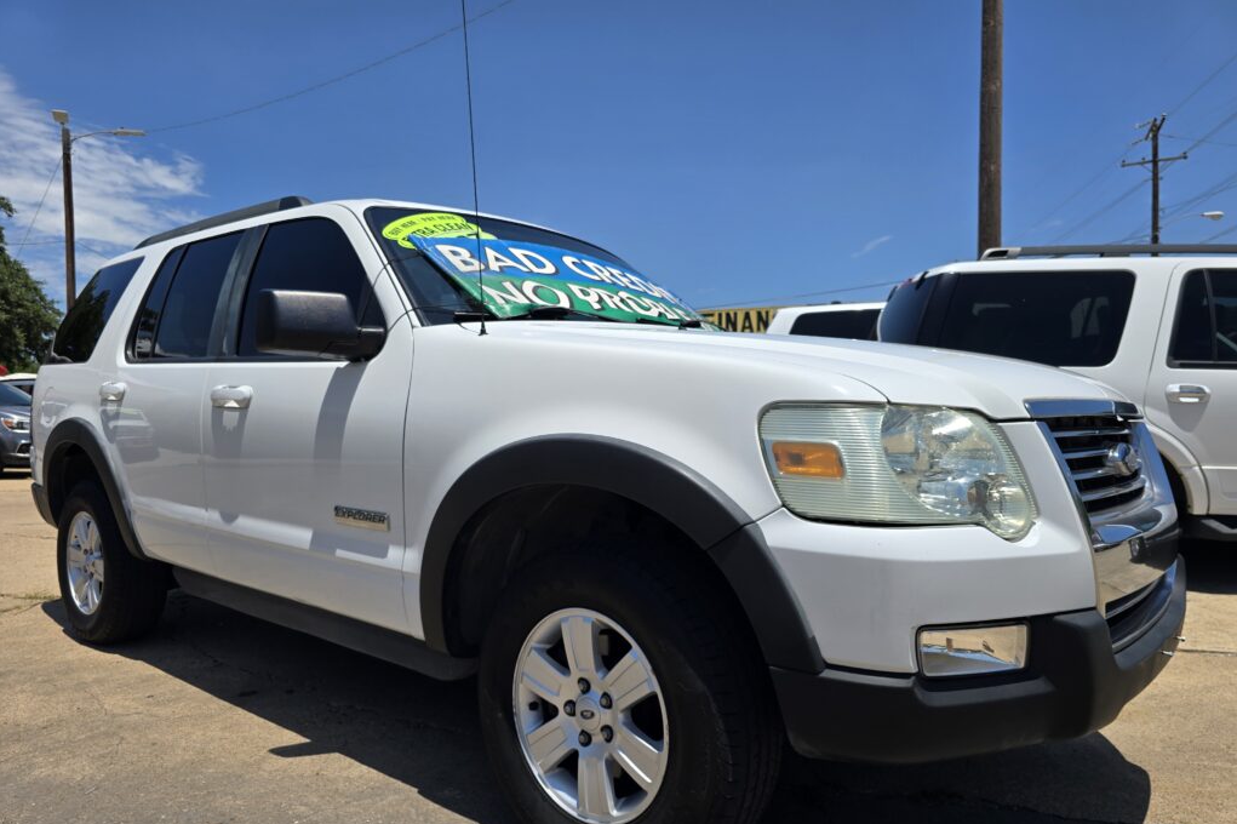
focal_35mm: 24
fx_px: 824
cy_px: 463
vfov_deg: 53.0
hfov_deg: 73.8
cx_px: 618
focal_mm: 6.3
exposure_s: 1/1186
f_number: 1.7
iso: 12
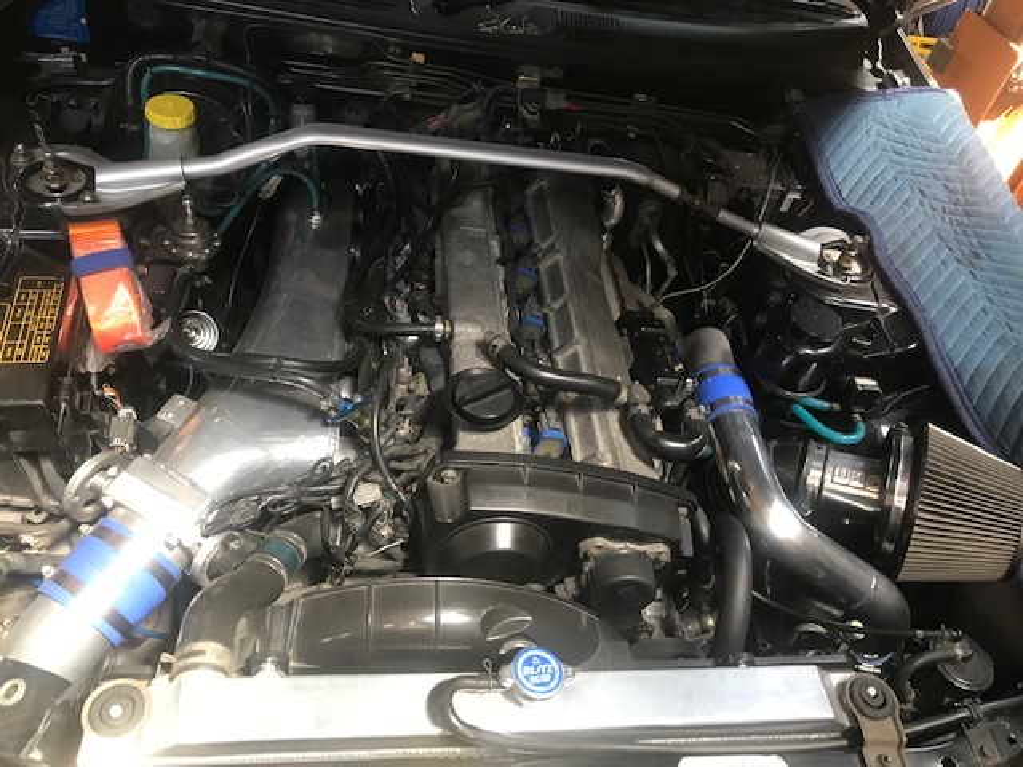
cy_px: 384
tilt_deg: -45.1
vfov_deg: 49.7
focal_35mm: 28
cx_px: 512
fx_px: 827
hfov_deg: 63.4
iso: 64
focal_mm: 3.99
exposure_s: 1/15
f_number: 1.8
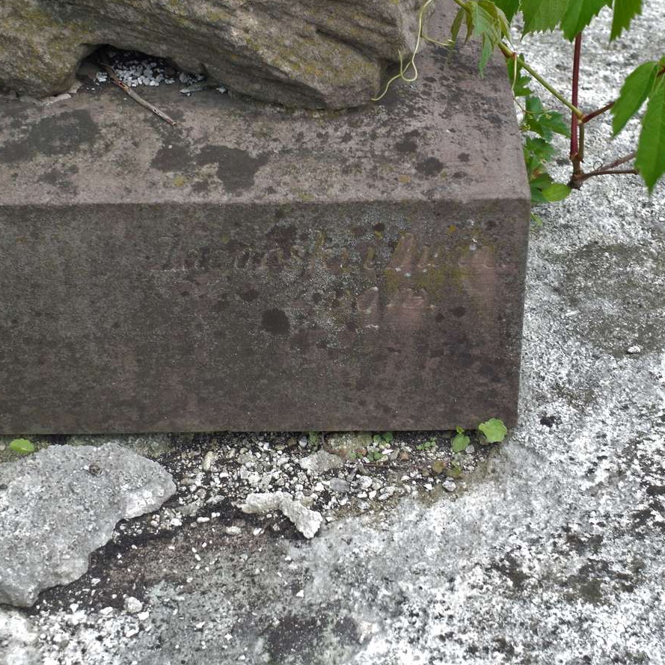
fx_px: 1478
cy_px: 331
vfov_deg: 25.4
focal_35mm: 68
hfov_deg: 25.3
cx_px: 369
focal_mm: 12.3
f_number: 3.7
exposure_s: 1/60
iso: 80
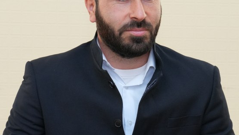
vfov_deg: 7.2
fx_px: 1071
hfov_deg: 12.7
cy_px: 77
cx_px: 138
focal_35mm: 169
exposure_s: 1/200
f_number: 5
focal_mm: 58
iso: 1600
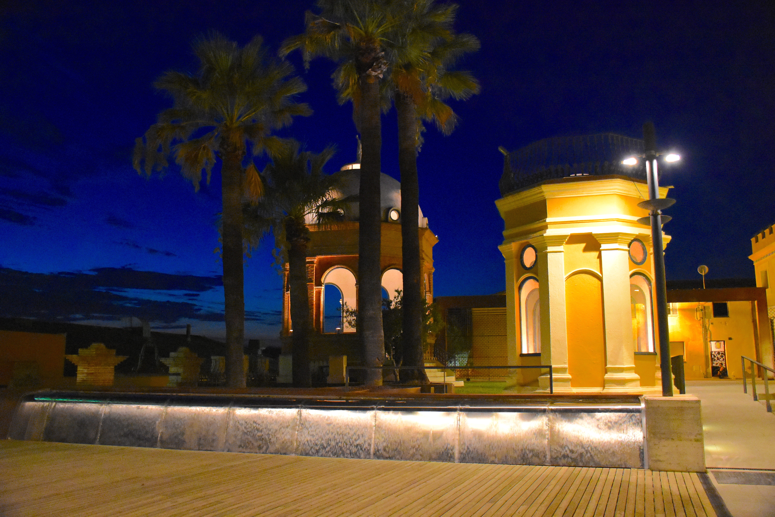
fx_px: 646
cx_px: 388
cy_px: 258
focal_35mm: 30
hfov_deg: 61.9
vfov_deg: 43.6
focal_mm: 20
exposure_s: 1/20
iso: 8000
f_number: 3.5
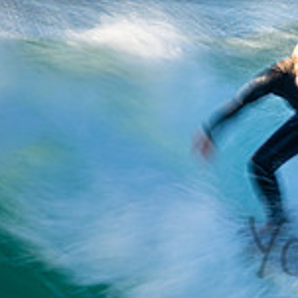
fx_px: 27300
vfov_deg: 0.6
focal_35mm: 2803
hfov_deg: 0.6
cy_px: 236
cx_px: 461
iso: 100
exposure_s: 1/15
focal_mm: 500
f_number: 22
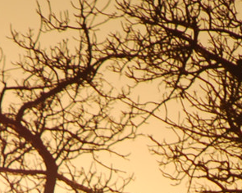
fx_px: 14024
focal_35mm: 1958
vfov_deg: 0.8
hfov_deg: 1.0
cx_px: 175
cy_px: 485
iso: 140
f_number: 5.6
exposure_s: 1/2000
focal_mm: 200
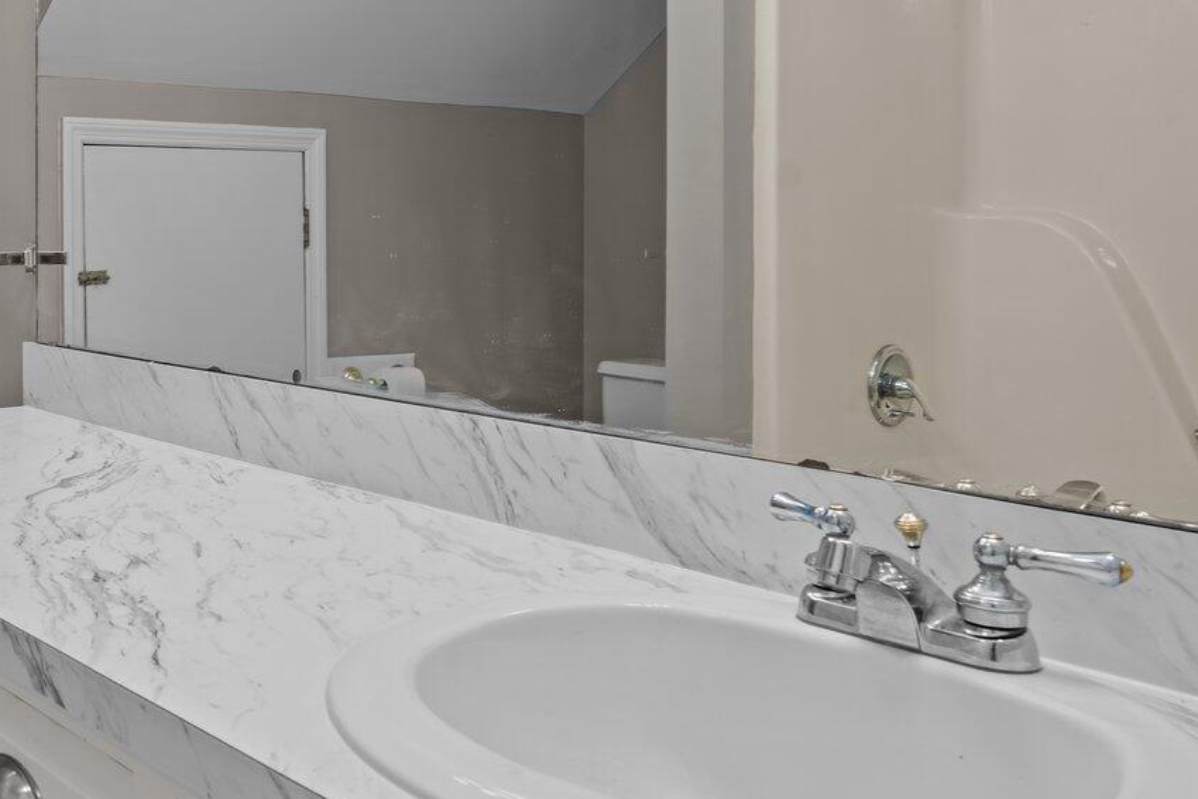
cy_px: 248
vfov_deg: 32.3
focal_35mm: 41
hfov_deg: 43.5
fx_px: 1364
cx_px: 127
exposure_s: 2
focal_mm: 17
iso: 320
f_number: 8
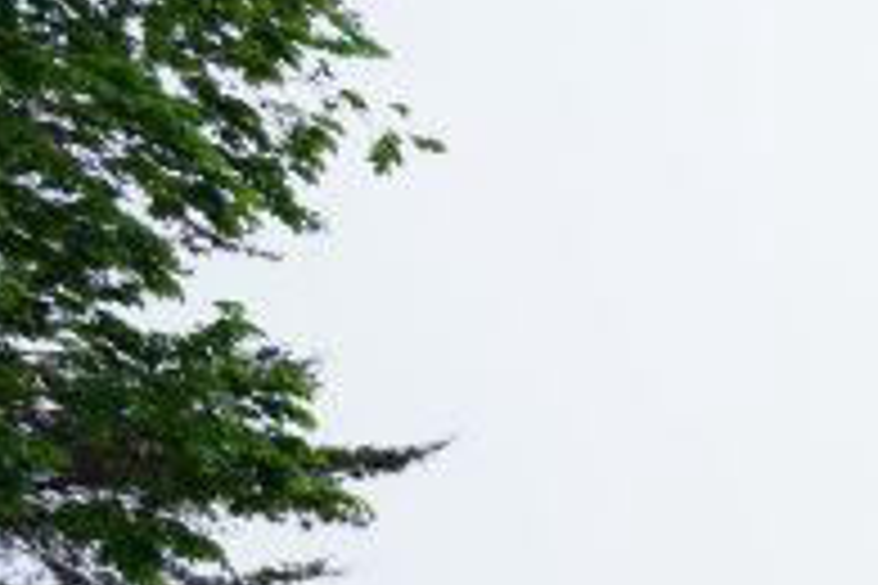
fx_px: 2049
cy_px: 1438
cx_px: 2287
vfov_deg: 12.5
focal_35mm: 84
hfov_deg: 13.6
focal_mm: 16
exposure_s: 1/160
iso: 640
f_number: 8
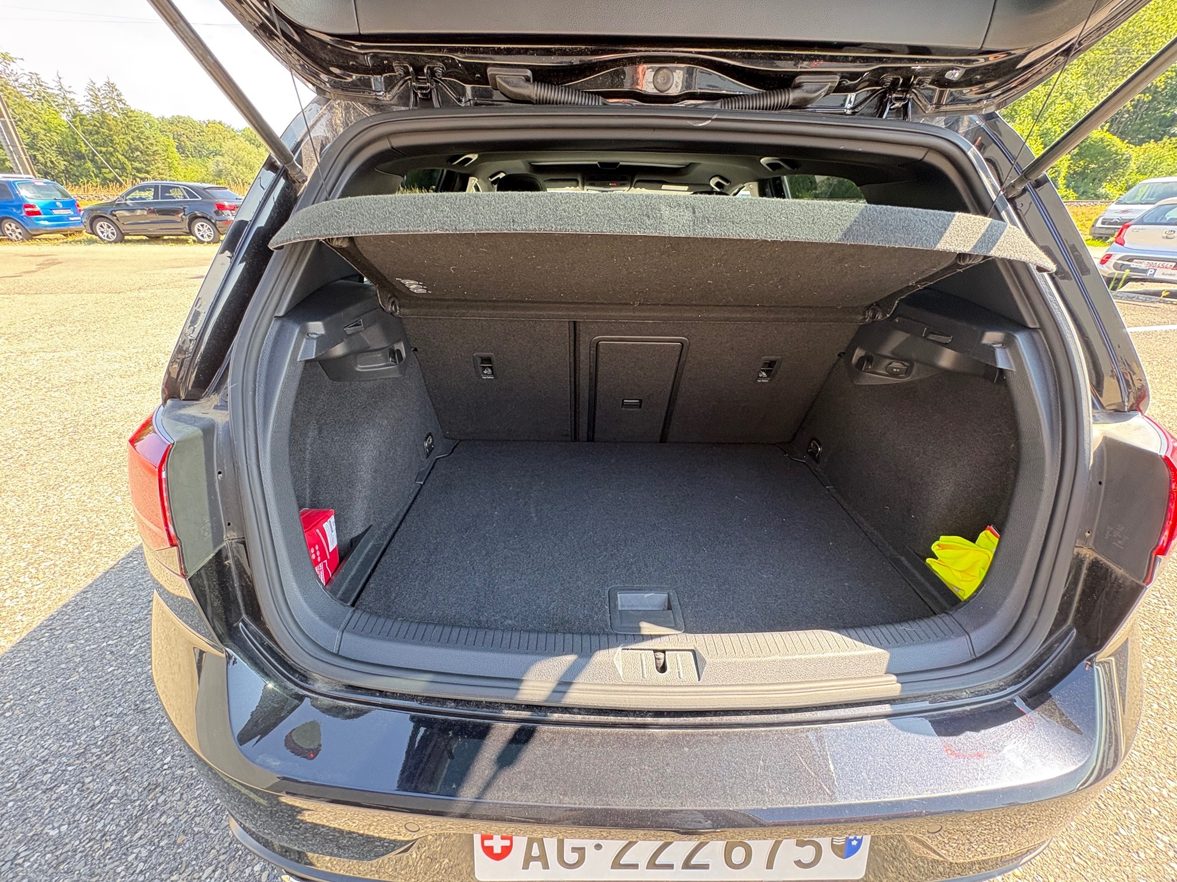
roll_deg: -1.0
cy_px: 441
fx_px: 476
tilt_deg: -25.3
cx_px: 588
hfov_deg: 102.1
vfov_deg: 85.7
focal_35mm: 14
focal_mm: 2.22
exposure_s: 1/87
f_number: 2.2
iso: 250
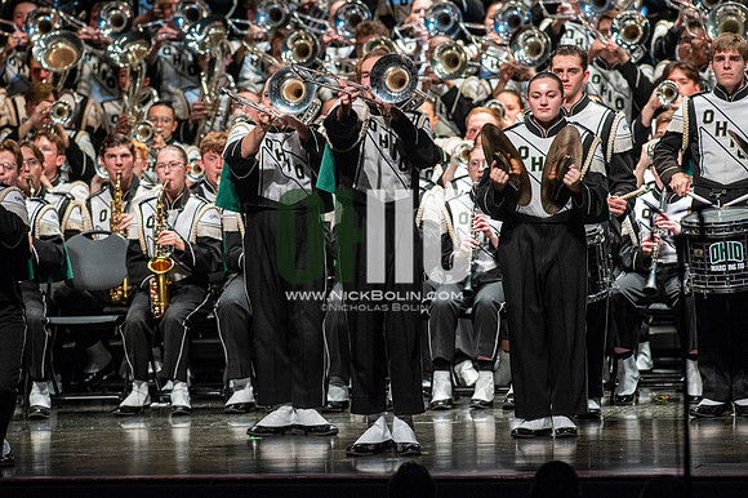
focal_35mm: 300
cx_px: 374
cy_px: 249
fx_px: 6230
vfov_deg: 4.6
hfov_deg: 6.9
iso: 5000
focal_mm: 300
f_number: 5.6
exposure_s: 1/400
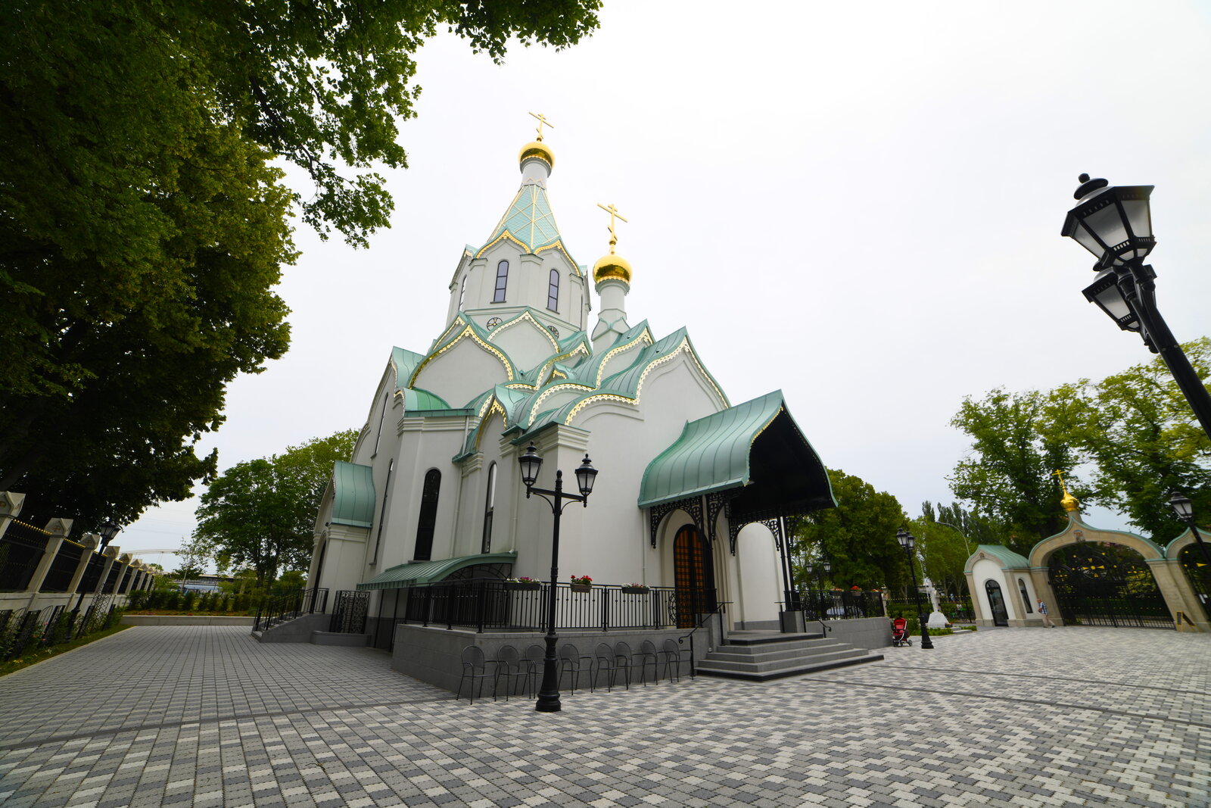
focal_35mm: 14
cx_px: 606
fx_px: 471
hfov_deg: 104.2
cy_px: 404
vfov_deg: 81.2
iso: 125
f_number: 10
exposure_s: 1/250
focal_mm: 14
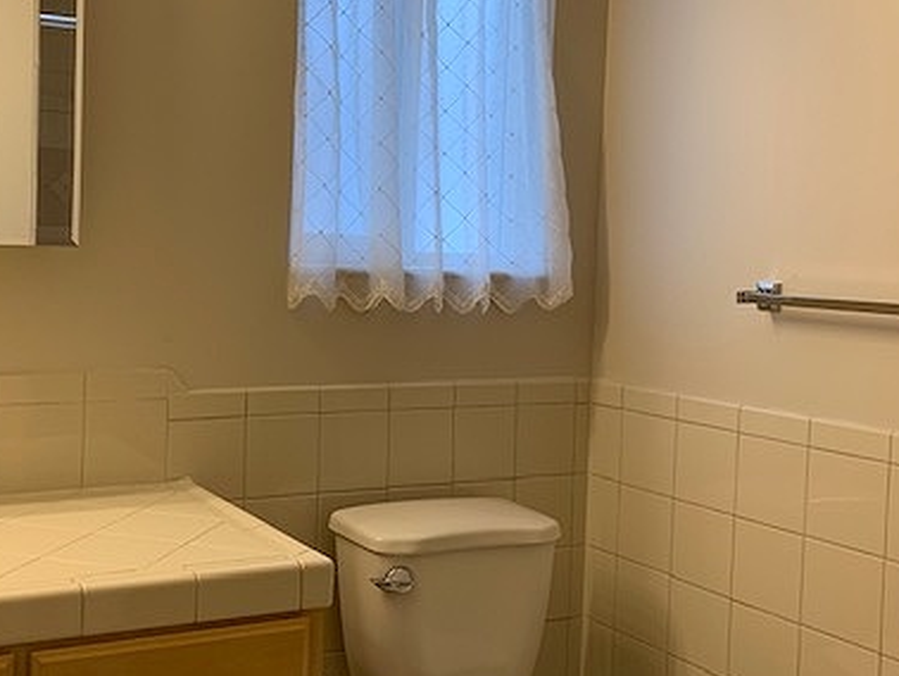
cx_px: 288
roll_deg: -1.0
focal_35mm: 44
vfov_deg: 32.8
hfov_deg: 42.3
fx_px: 1143
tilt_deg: -1.0
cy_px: 286
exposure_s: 1/121
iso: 80
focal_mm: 4.25
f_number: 1.8
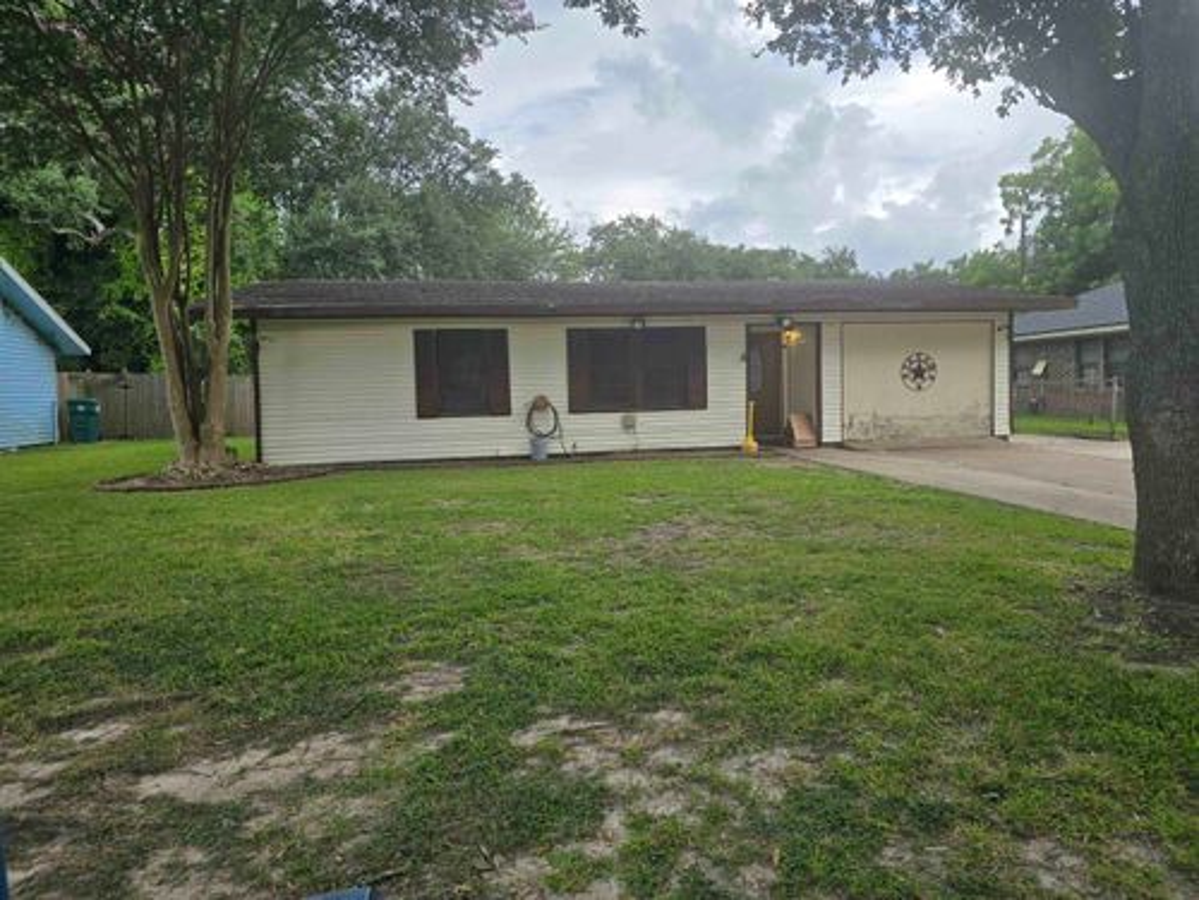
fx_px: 797
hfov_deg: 73.9
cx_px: 600
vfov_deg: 58.9
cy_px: 450
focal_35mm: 23
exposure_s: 1/300
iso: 12
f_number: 1.7
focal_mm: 6.3
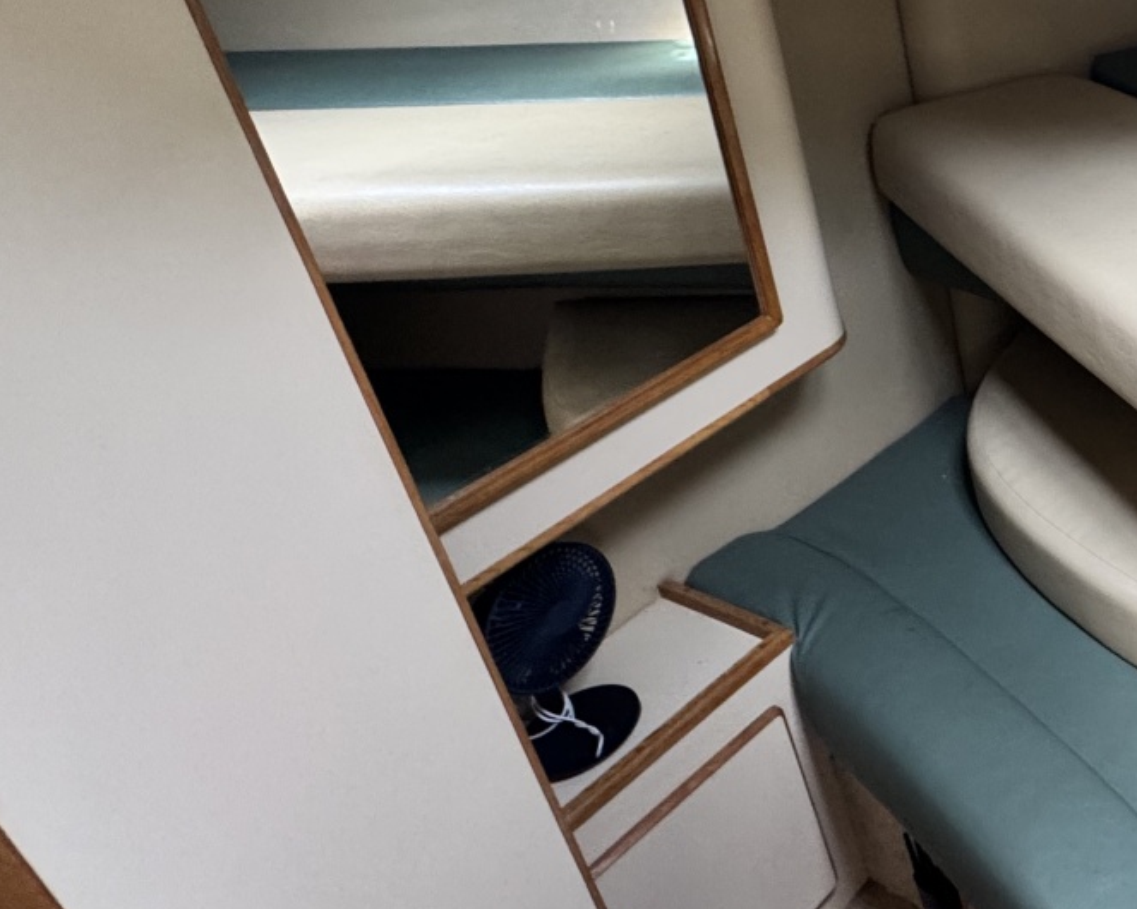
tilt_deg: -22.8
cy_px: 202
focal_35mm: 33
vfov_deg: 42.8
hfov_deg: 40.7
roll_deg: +1.6
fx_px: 1110
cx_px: 1317
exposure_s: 1/60
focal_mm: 2.22
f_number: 2.2
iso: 250
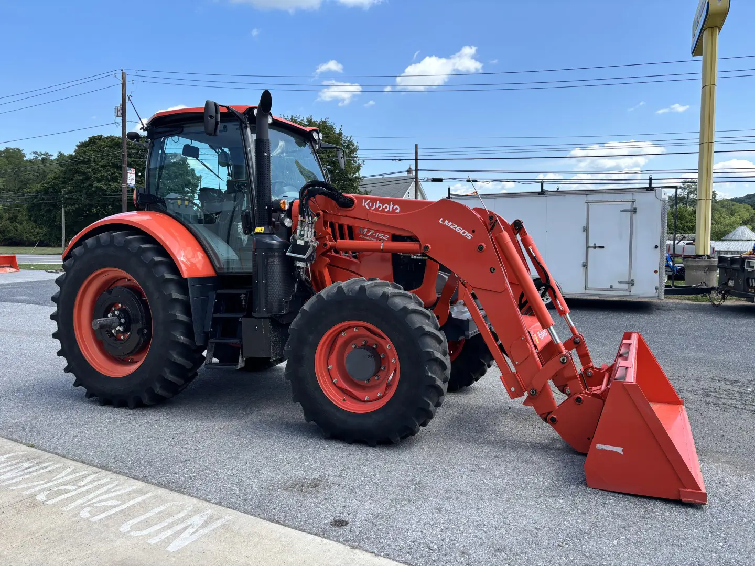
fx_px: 567
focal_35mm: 26
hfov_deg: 67.3
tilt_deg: -5.1
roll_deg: +0.6
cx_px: 378
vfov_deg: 53.1
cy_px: 283
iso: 50
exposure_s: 1/1812
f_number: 1.6
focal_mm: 5.96
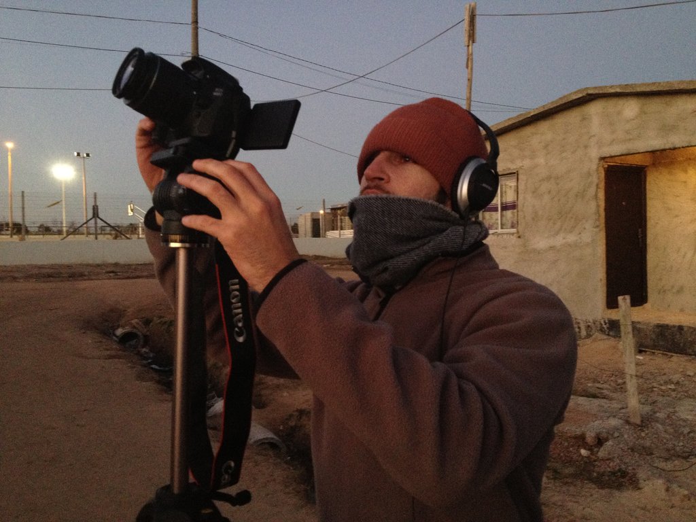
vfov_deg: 40.7
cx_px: 348
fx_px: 704
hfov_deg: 52.6
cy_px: 261
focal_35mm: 35
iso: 320
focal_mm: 4.28
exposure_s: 1/20
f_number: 2.4
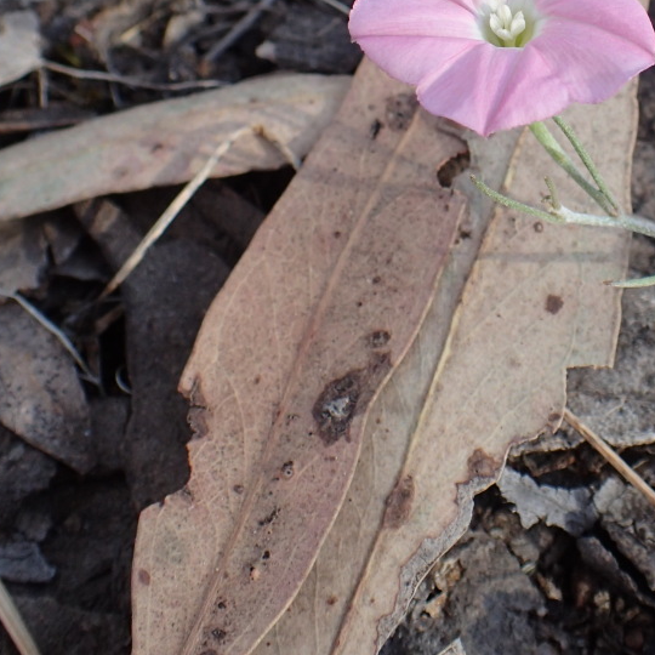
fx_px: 1434
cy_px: -2
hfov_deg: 25.4
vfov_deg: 24.5
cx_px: 506
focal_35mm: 67
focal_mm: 5.5
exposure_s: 1/250
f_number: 3.2
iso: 100
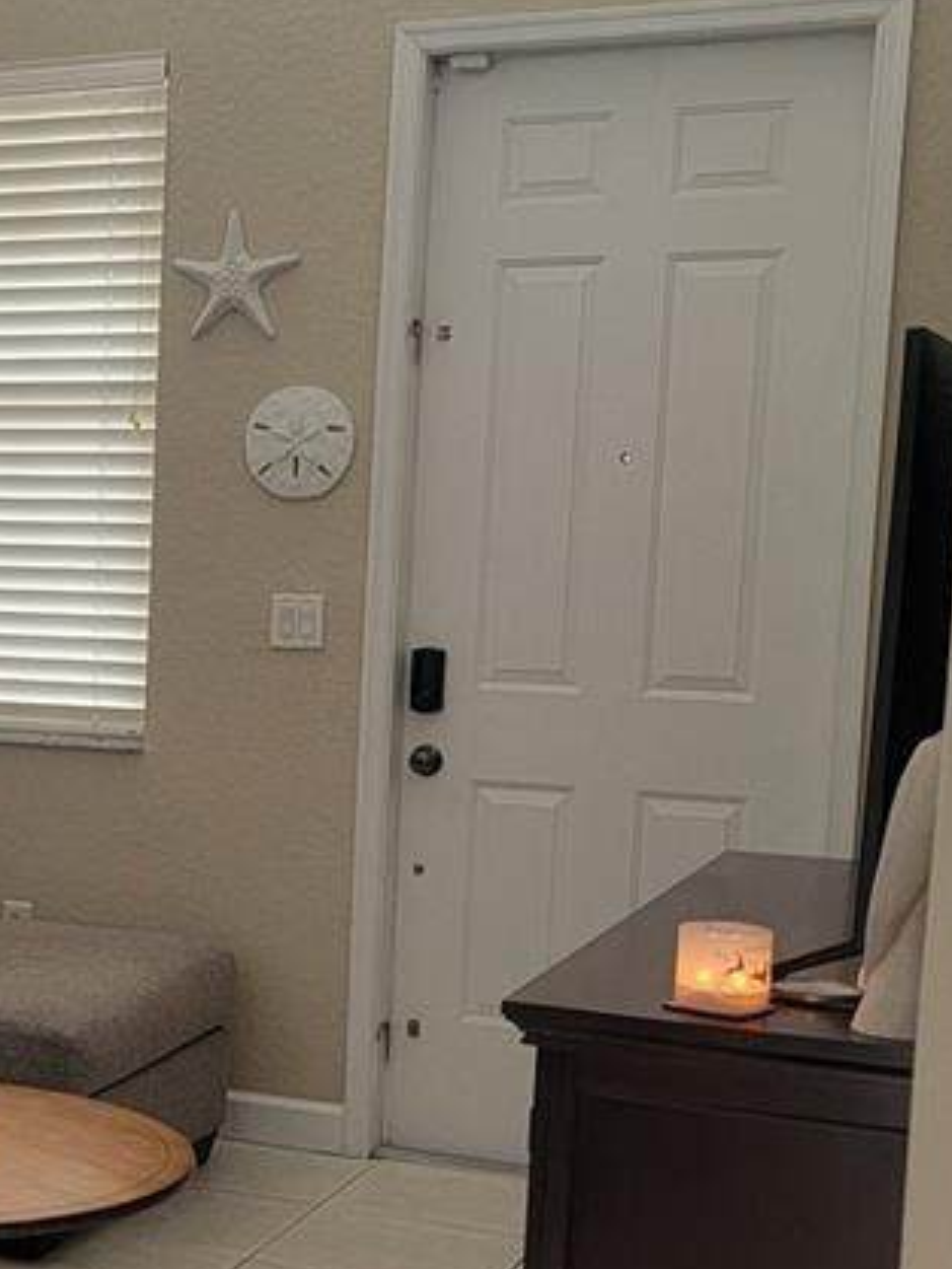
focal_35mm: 69
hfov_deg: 20.1
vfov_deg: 28.1
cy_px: 779
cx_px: -173
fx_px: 2529
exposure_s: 1/40
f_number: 1.8
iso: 200
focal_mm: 6.7
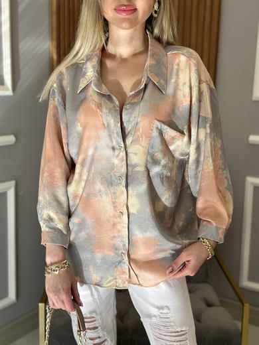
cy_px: 172
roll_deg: -2.2
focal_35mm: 48
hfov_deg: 30.3
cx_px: 130
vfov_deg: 39.7
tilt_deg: -12.3
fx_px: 479
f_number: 1.78
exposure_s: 1/864
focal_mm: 6.86
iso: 80
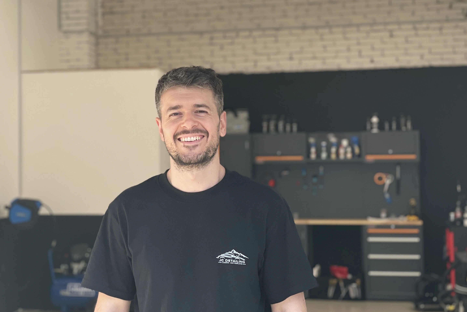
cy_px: 120
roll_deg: +0.7
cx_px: 143
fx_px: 986
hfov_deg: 26.4
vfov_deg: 17.9
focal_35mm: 76
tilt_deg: +2.8
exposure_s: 1/122
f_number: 2
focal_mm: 6
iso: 32
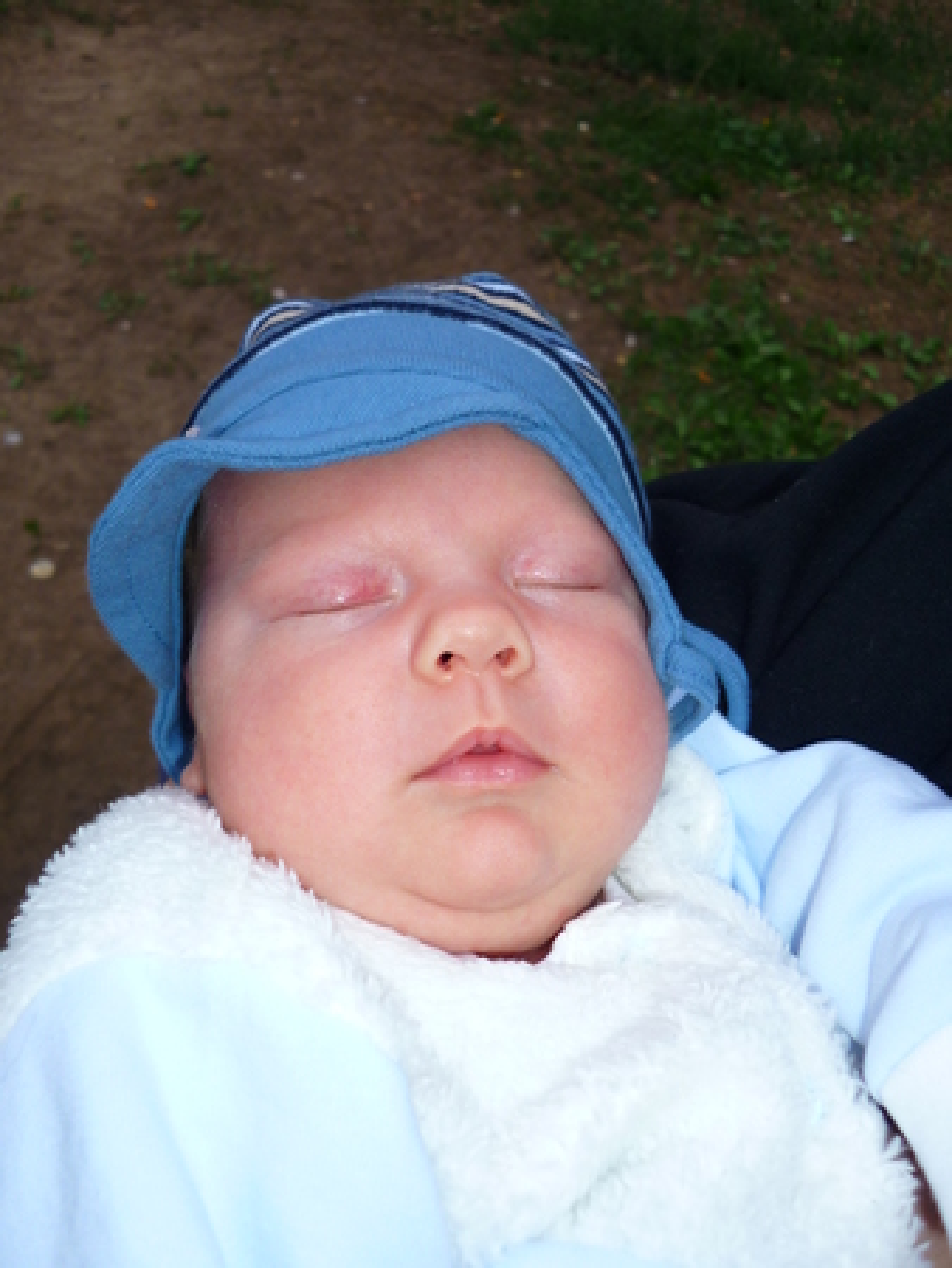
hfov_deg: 43.0
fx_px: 1209
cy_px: 634
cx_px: 476
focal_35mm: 33
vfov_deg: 55.3
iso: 100
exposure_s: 1/30
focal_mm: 5.5
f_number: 2.8
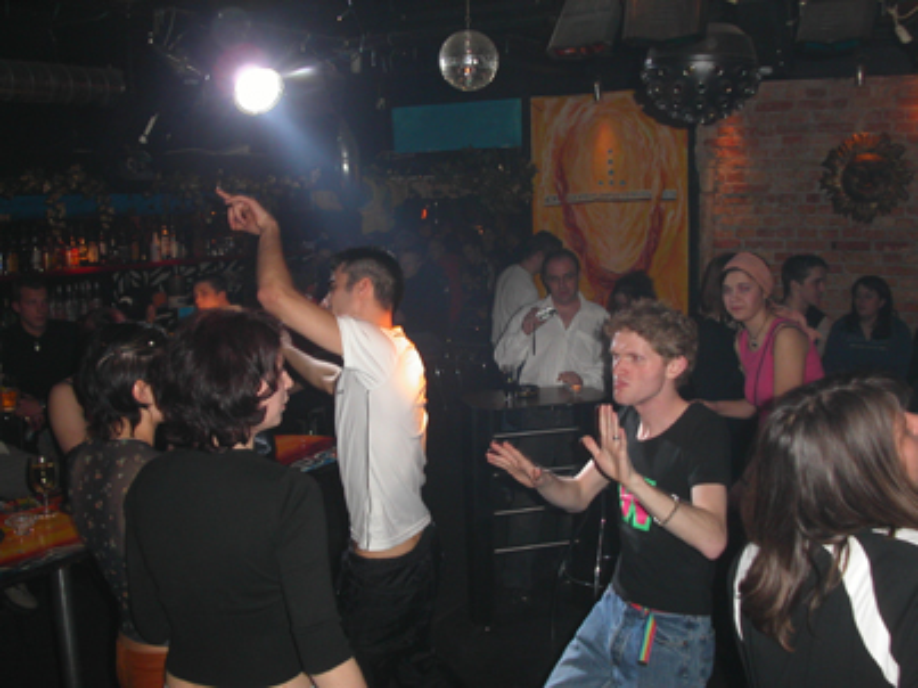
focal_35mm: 38
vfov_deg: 37.7
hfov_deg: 49.0
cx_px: 459
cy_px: 344
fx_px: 1007
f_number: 2.8
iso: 129
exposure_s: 1/30
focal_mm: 7.8
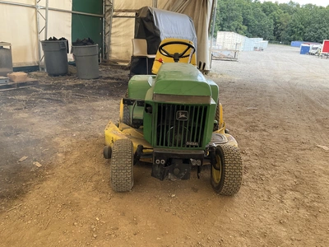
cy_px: 124
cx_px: 164
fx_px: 276
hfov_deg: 61.7
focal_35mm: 29
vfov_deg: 48.2
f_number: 1.8
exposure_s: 1/122
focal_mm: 3
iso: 40
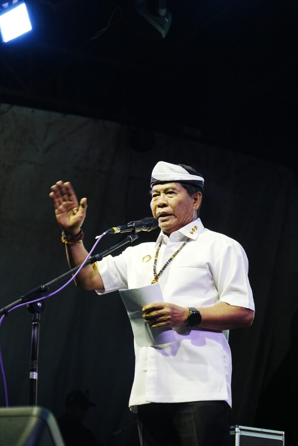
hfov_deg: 9.5
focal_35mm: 144
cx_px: 149
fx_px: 1787
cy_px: 223
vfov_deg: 14.2
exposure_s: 1/125
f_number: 6.3
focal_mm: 144
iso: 2000
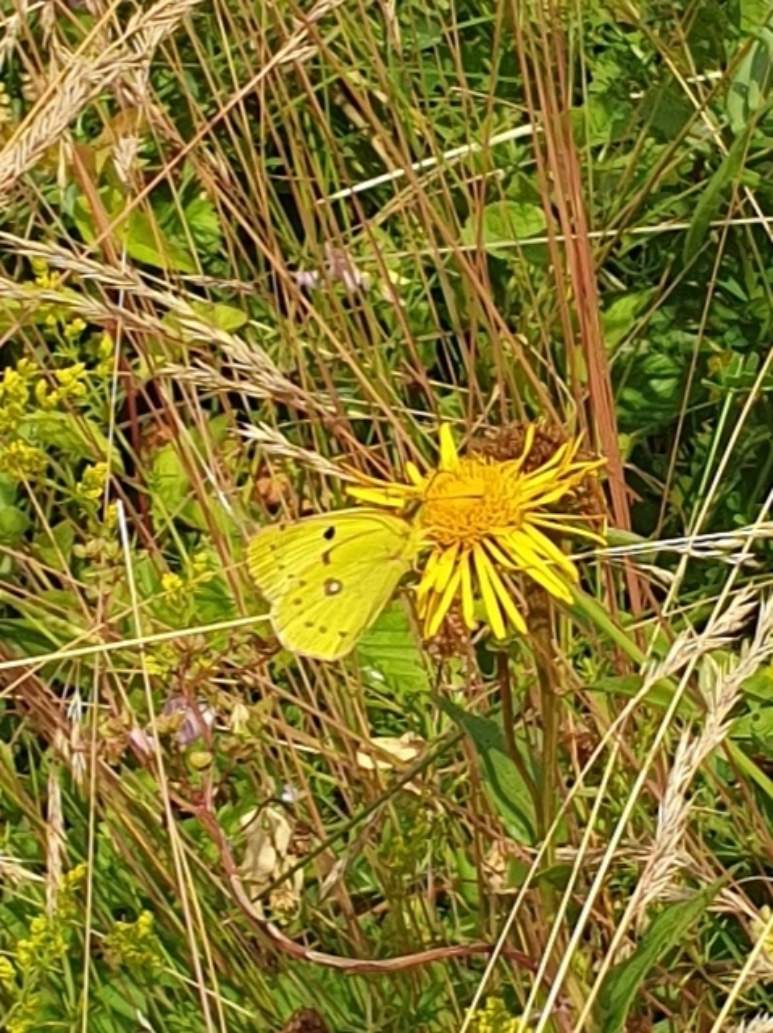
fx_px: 775
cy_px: 516
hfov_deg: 53.0
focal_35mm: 26
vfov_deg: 67.3
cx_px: 386
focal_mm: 4.3
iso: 50
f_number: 2.4
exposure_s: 1/1927
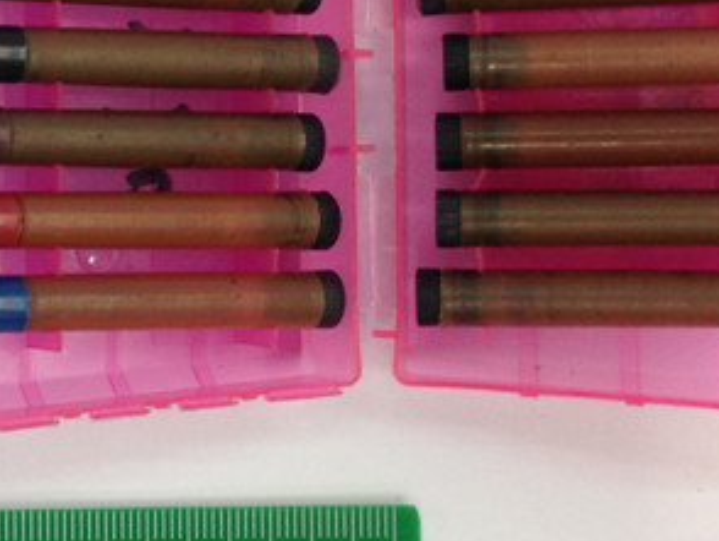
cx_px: -81
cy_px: 192
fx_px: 2100
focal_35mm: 101
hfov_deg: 18.7
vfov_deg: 14.6
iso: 64
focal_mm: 4.13
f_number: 2.4
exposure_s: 1/20
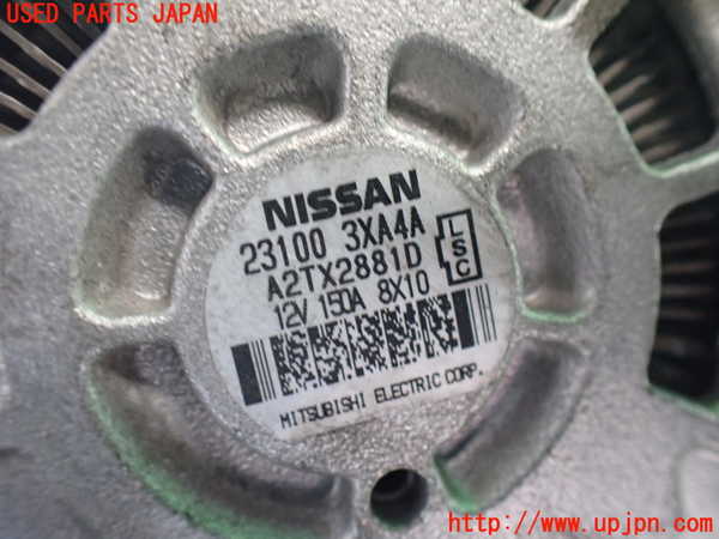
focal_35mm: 30
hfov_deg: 60.0
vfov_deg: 46.8
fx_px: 623
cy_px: 270
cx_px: 360
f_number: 2.3
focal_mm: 5.4
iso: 800
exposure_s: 1/60
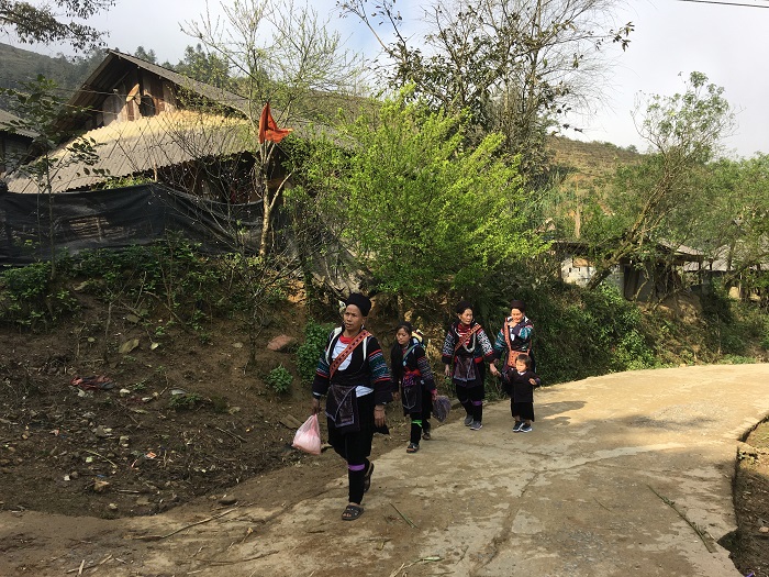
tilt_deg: -0.3
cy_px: 288
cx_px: 384
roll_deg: +4.0
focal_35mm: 29
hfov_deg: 61.7
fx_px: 644
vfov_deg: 48.2
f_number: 2.2
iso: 25
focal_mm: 4.15
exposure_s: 1/793
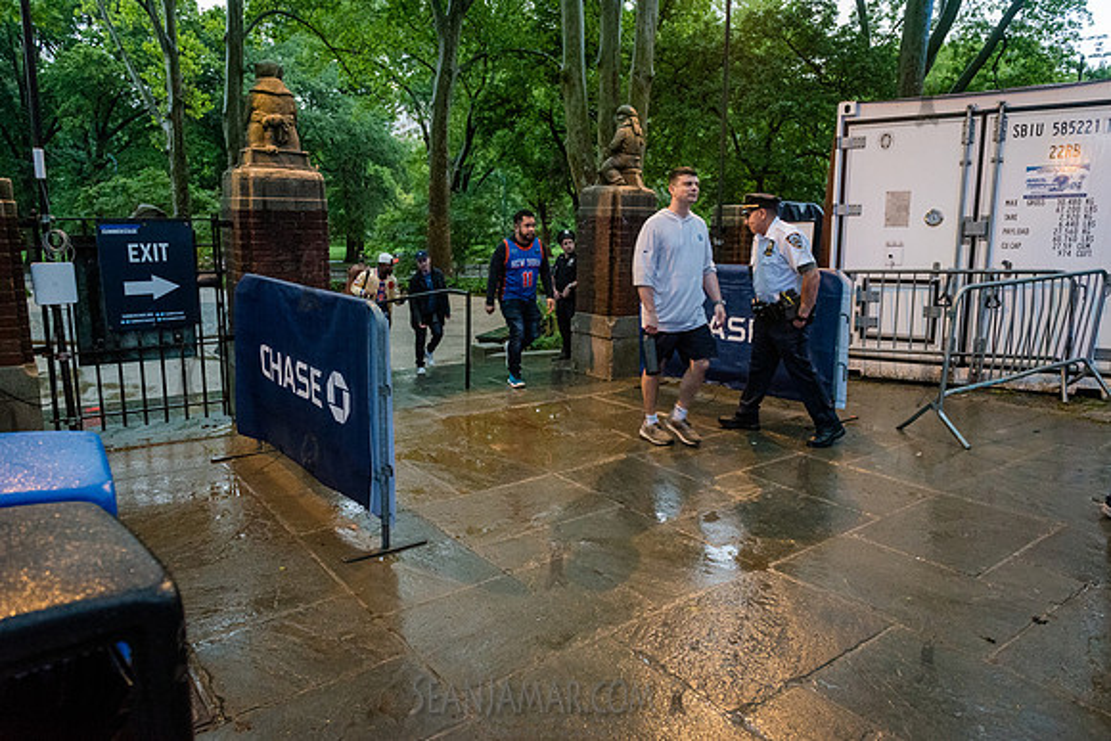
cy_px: 370
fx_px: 759
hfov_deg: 72.4
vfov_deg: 52.1
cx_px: 556
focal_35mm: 25
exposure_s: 1/100
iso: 6400
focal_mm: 24
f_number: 3.5
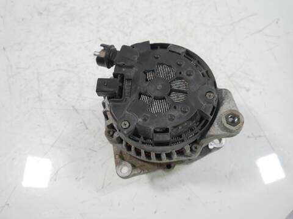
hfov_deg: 60.0
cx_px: 146
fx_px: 254
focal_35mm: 30
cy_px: 110
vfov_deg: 46.8
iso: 1250
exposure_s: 1/125
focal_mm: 15
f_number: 3.6
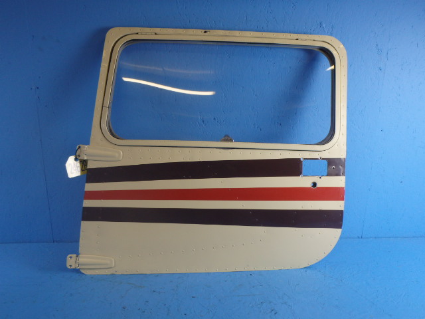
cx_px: 212
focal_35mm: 28
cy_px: 160
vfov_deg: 49.7
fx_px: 344
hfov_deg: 63.4
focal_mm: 5
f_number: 3.9
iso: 200
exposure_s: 1/40
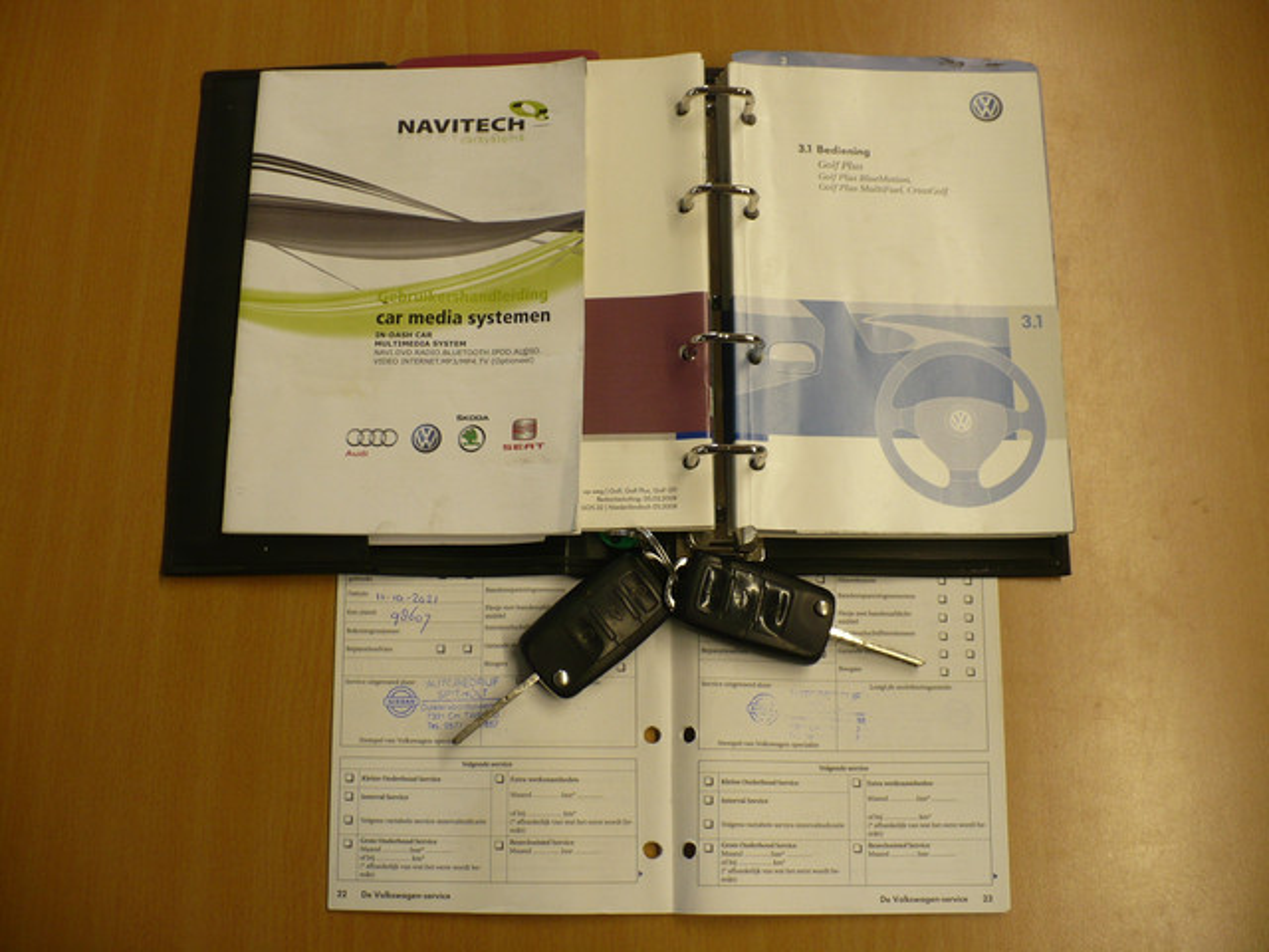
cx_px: 634
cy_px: 476
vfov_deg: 38.7
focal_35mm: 37
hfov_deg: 50.1
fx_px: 1356
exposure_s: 1/30
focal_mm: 6.1
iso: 125
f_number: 2.8
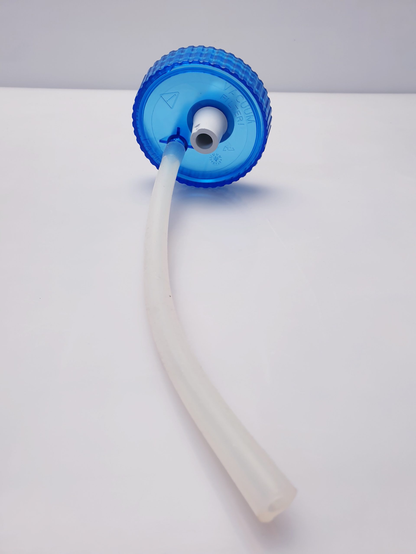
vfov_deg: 67.3
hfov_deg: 53.1
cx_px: 208
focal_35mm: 26
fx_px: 417
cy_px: 277
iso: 50
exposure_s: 1/50
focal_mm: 4.3
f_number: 2.4
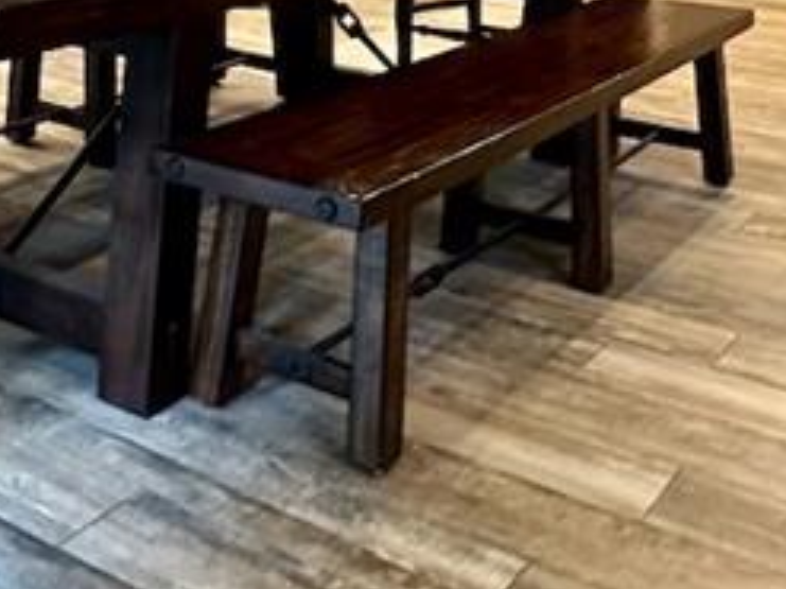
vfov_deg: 22.4
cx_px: 185
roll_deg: -1.0
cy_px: -191
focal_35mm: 58
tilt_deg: -1.2
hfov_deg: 32.5
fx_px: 1316
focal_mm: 2.22
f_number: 2.2
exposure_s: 1/60
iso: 640
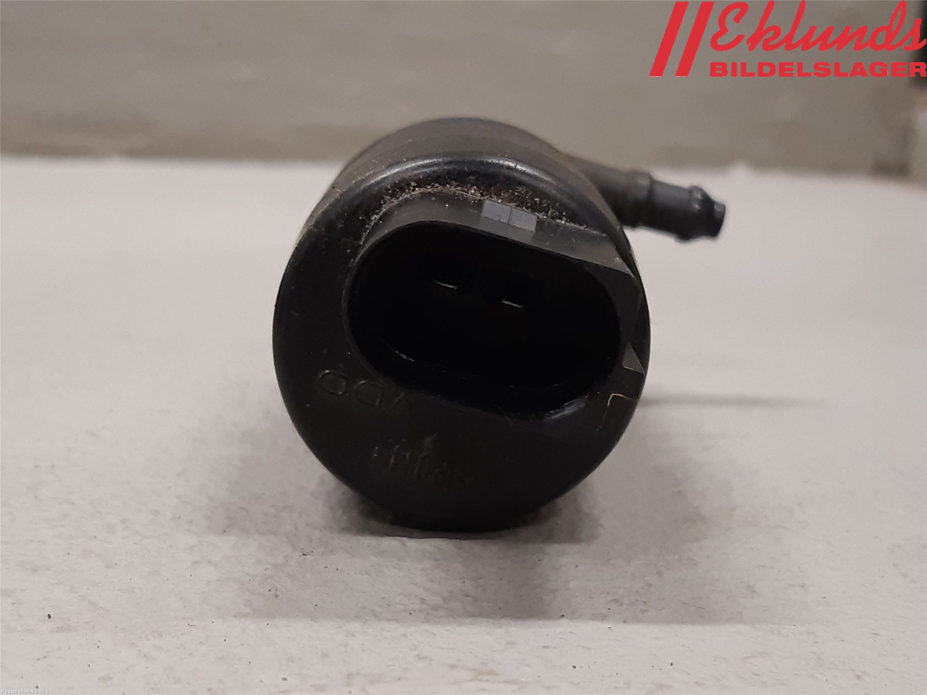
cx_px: 464
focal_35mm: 26
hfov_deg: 67.3
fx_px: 696
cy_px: 348
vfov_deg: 53.1
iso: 160
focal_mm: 3.93
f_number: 1.7
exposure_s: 1/50
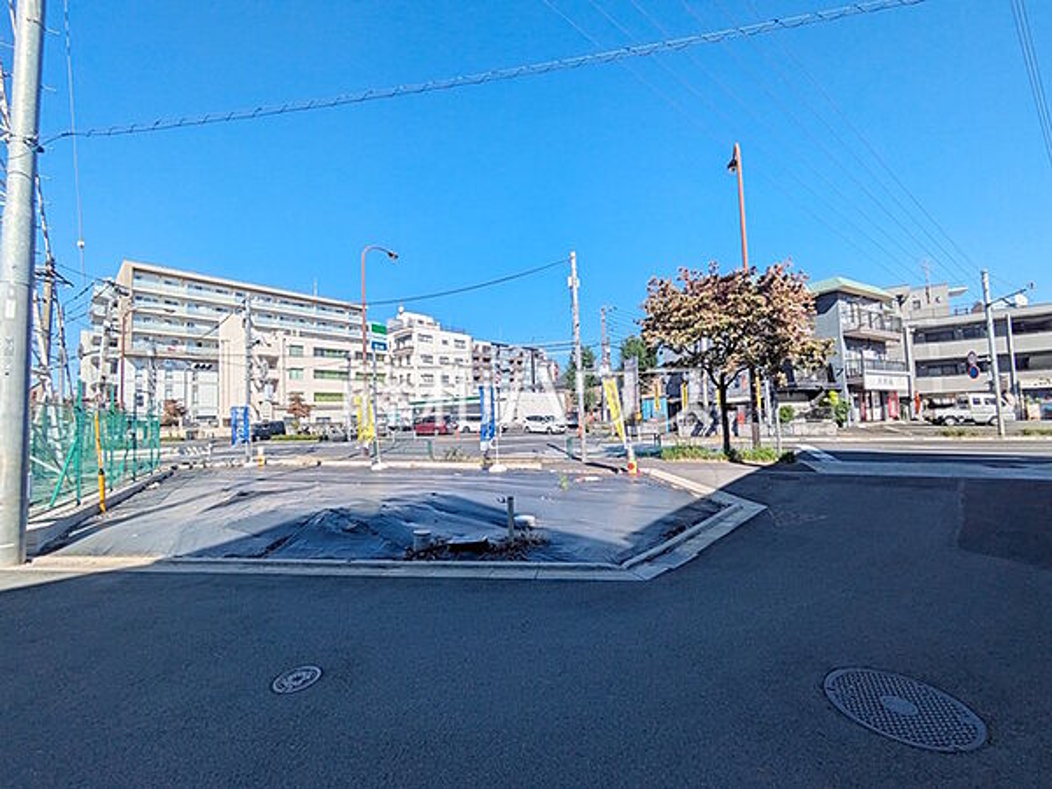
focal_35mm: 14
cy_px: 394
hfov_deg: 102.1
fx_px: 425
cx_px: 526
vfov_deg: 85.7
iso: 46
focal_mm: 1.83
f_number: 2.2
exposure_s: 1/1783
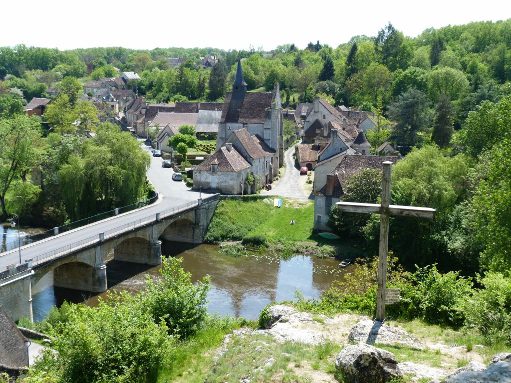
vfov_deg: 31.5
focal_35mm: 46
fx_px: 679
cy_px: 192
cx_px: 256
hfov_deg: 41.2
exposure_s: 1/200
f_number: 4
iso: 80
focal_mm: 8.3
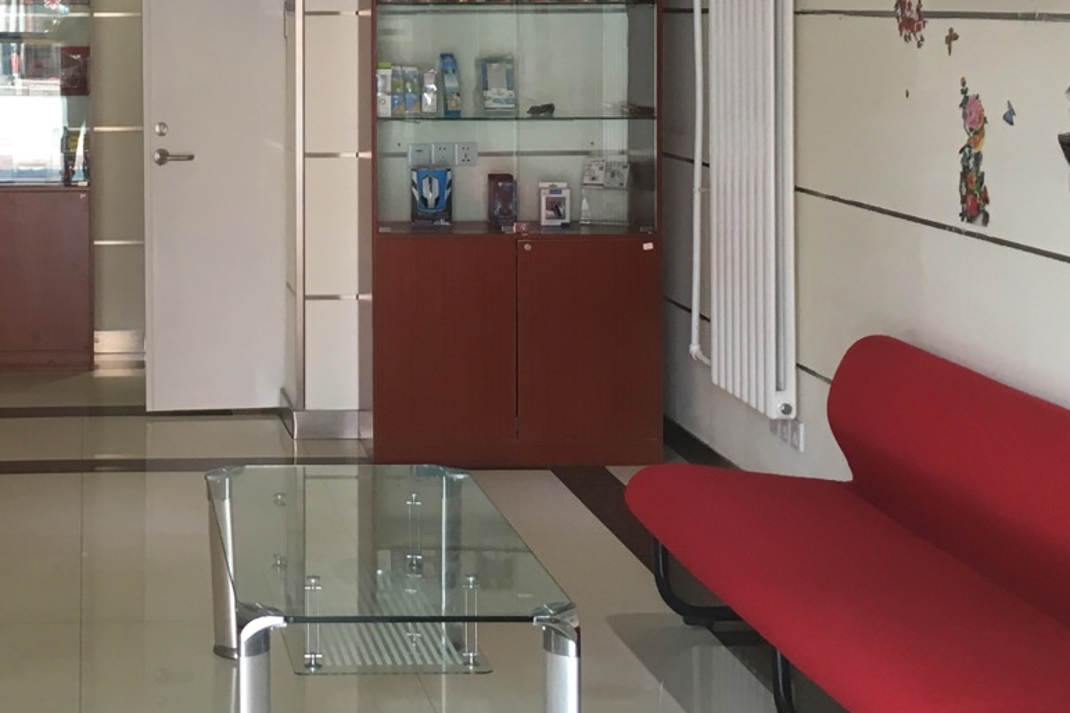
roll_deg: -0.2
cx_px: 168
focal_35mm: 65
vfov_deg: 20.4
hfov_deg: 30.0
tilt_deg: -0.2
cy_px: 42
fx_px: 1931
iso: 80
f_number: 2.2
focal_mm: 4.15
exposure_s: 1/33
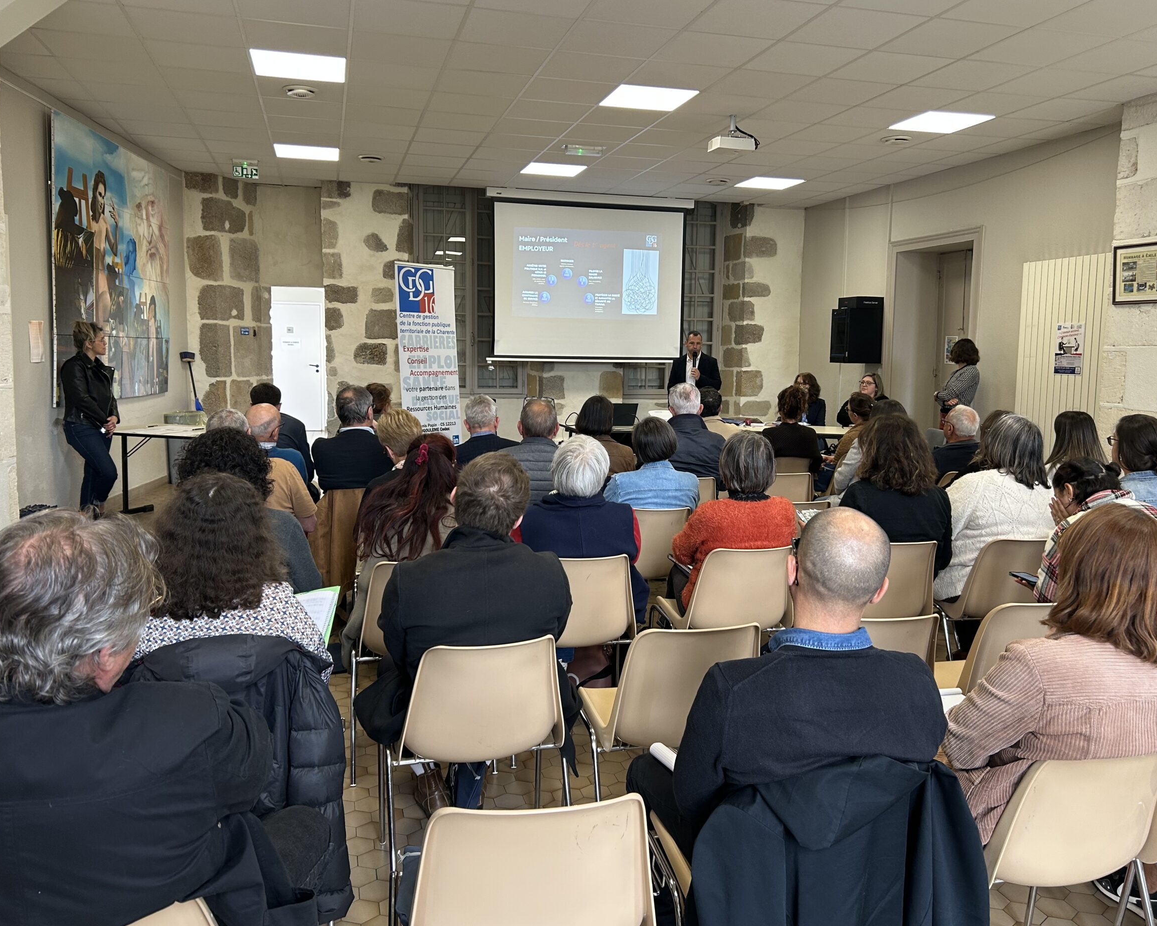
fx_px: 959
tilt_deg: -6.5
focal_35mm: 28
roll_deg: -0.5
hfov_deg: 62.2
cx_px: 600
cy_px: 451
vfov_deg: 51.5
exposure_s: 1/100
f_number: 1.5
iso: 100
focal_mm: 5.7
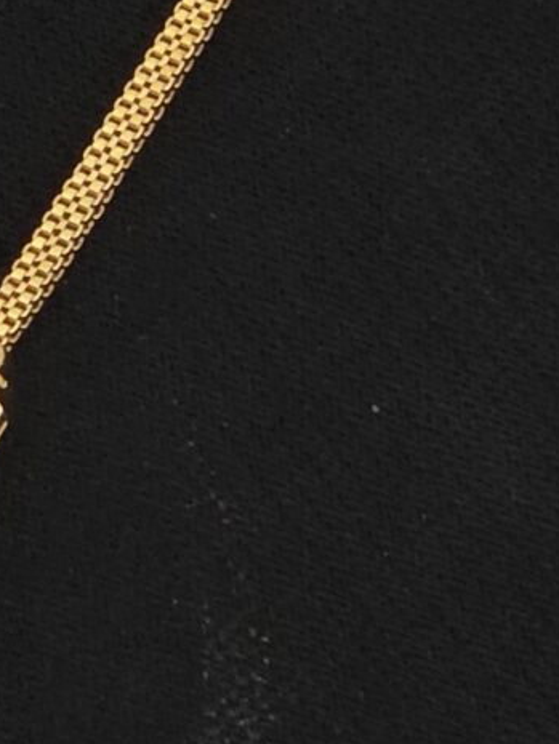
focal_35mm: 380
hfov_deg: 3.9
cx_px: -354
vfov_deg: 5.2
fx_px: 8178
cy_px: 96
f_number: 2.4
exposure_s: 1/33.3
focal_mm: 7
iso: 250
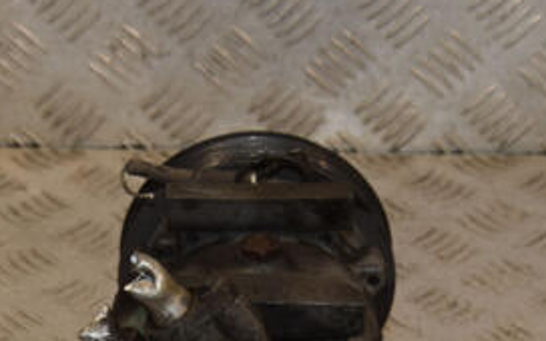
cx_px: 323
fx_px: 2411
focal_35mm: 162
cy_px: 311
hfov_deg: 12.9
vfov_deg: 8.1
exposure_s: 1/200
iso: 800
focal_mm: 48
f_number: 7.1
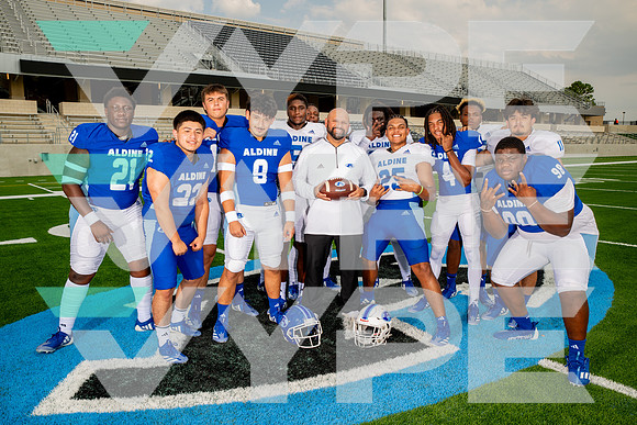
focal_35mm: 27
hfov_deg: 68.3
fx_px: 470
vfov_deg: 48.7
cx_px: 318
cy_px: 212
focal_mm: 26
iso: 100
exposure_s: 1/320
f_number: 7.1
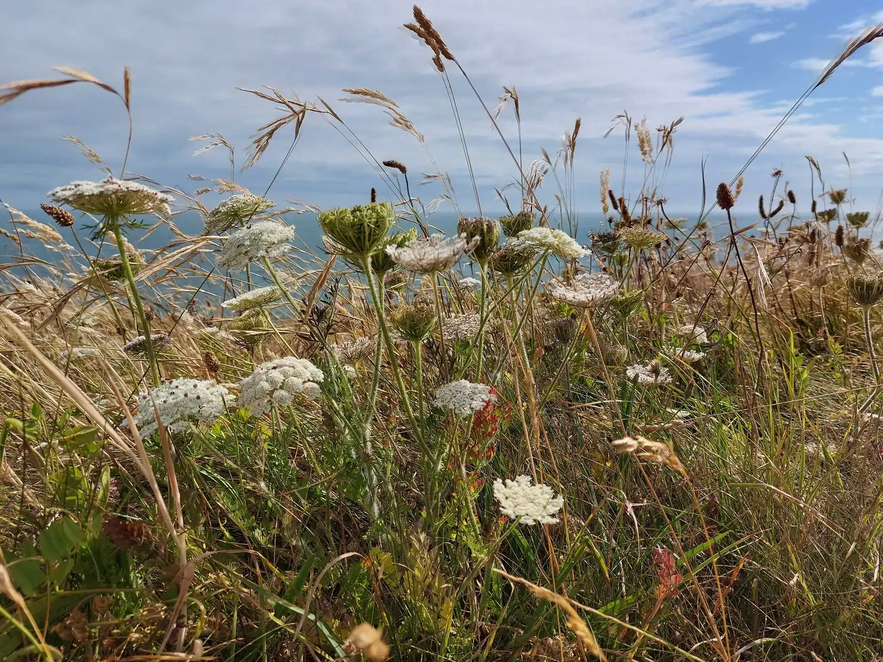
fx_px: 612
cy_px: 331
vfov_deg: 56.8
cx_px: 442
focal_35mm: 24
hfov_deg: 71.6
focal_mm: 5.23
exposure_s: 1/1930
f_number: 1.8
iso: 25
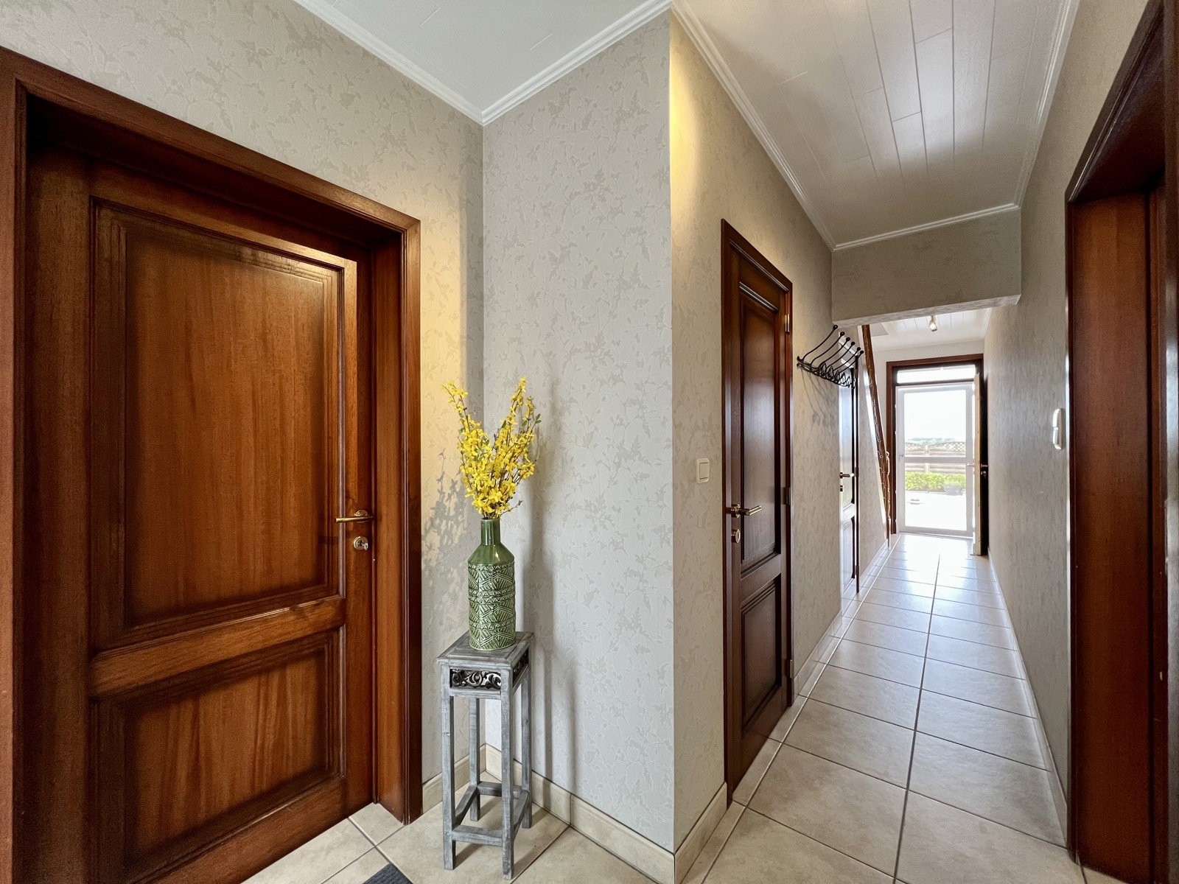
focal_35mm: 13
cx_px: 590
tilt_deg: +0.0
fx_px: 443
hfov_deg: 106.2
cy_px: 442
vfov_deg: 89.9
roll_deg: +0.3
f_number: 1.8
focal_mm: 1.57
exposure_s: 1/50
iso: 160
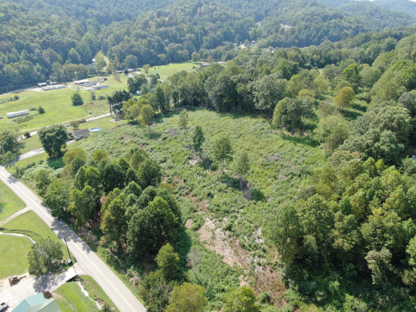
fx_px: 288
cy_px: 156
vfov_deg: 56.8
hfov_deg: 71.6
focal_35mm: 24
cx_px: 208
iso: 100
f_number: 2.8
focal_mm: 4.39
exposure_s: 1/400
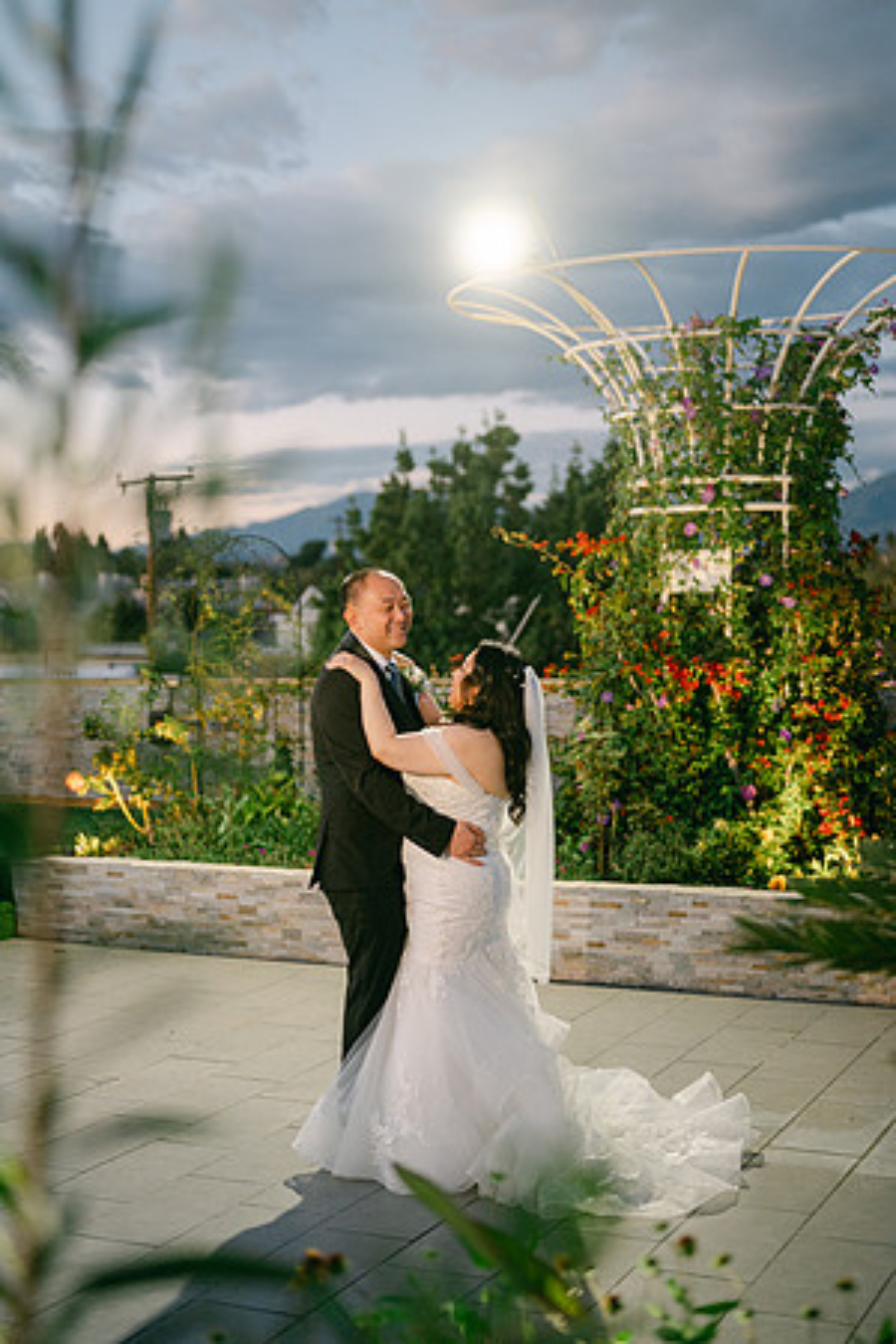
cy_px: 672
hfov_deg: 27.0
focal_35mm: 50
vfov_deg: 39.6
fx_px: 1867
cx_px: 448
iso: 400
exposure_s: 1/80
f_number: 1.8
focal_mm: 50
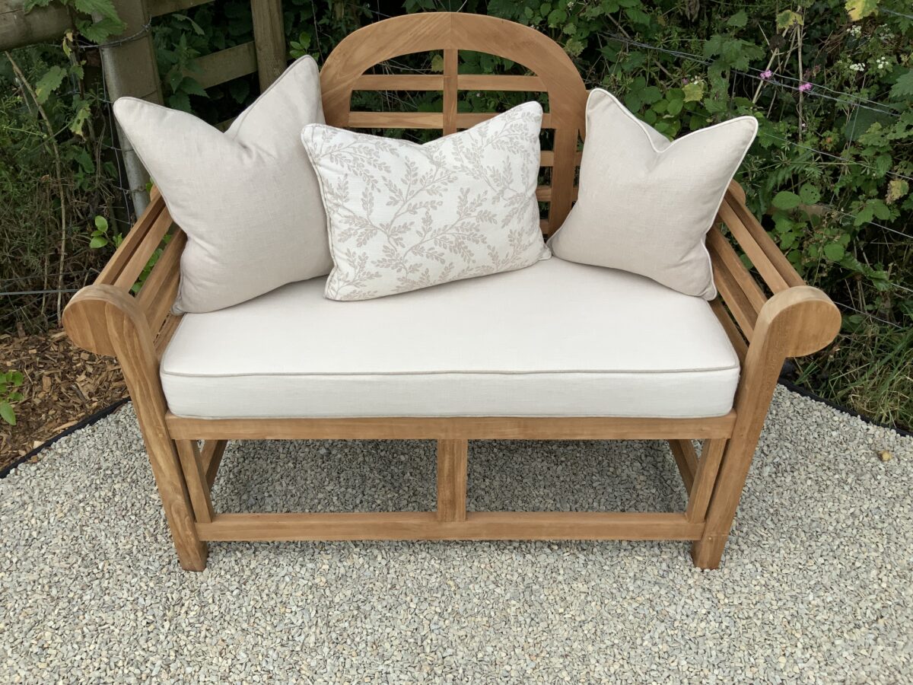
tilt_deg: -35.2
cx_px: 456
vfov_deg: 48.2
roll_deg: -1.9
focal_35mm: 29
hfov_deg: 61.7
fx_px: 765
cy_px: 342
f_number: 1.8
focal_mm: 3
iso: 16
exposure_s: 1/1168
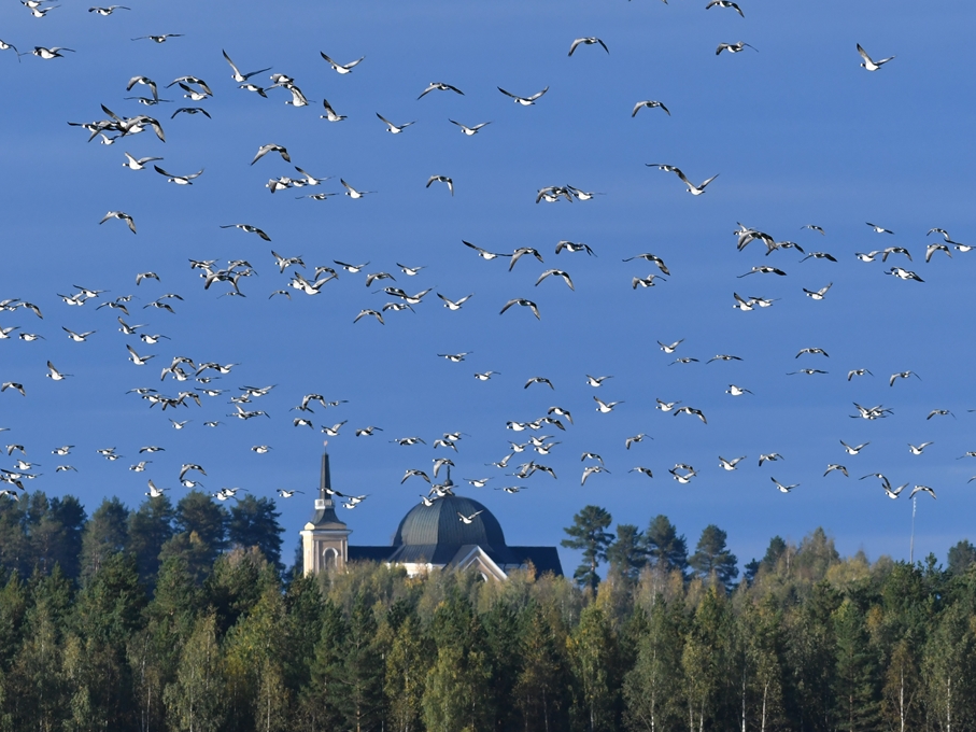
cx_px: 497
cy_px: 365
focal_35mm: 608
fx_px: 17140
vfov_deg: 2.4
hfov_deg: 3.3
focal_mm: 280
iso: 800
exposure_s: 1/1600
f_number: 8
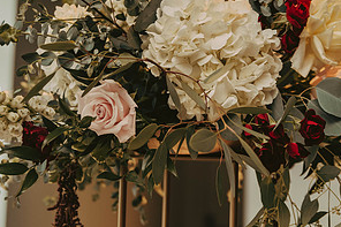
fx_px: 890
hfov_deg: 21.7
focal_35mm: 94
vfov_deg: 14.5
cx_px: 200
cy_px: 49
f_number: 3.2
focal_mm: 48
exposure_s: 1/125
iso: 1250
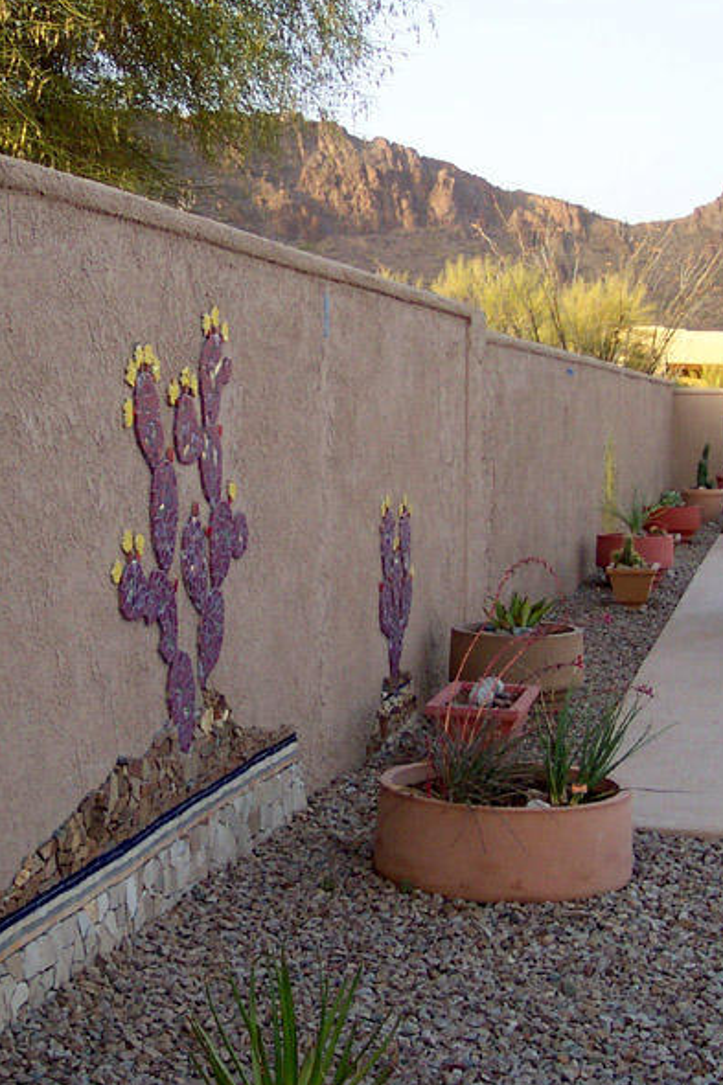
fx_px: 1748
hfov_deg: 23.3
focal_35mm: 58
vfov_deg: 34.5
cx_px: 252
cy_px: 541
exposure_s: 1/250
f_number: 2.8
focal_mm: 8
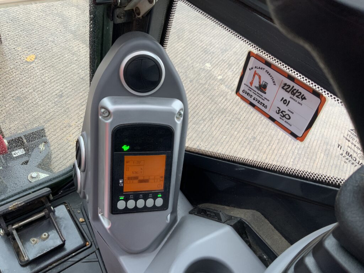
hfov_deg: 61.7
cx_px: 182
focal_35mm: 29
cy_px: 136
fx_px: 305
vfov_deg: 48.2
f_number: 1.8
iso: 25
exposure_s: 1/122
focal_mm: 3
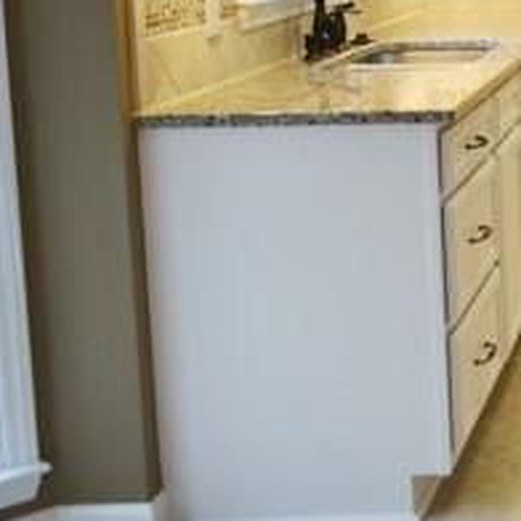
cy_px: 52
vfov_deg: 22.5
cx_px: 776
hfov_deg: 20.0
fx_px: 1277
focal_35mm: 75
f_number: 3.5
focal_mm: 18
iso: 400
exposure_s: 1/50
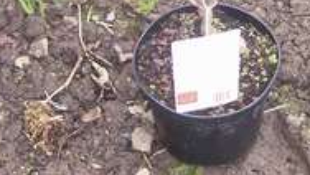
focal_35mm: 92
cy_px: -12
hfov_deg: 23.1
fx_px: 757
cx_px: 193
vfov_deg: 13.0
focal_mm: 6
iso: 80
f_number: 2.7
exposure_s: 1/64
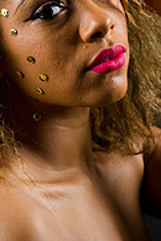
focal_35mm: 372
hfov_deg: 3.7
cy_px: 21
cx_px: 38
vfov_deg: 5.5
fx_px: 2491
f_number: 5.6
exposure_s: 1/125
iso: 200
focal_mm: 150
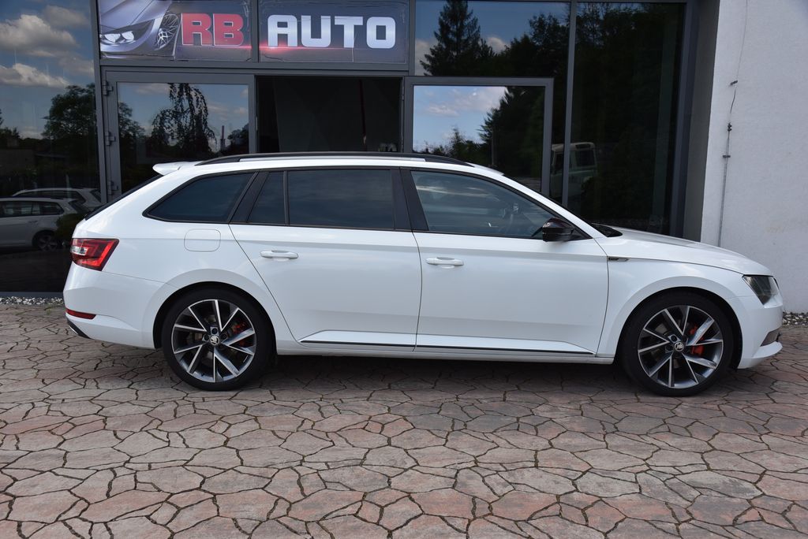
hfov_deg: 58.7
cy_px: 270
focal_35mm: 32
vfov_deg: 41.2
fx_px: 719
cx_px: 404
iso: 500
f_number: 8
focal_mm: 32
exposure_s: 1/250
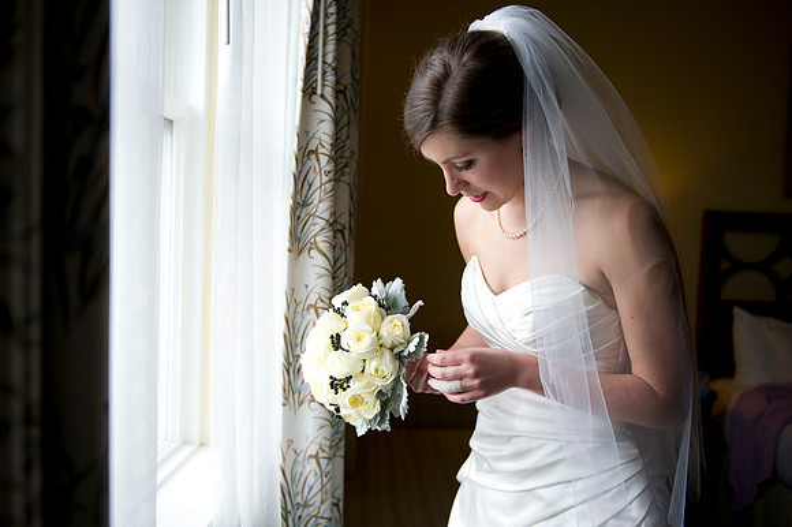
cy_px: 264
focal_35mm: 29
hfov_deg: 63.7
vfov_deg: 44.9
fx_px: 638
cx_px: 396
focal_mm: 29
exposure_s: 1/1000
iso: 640
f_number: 2.8
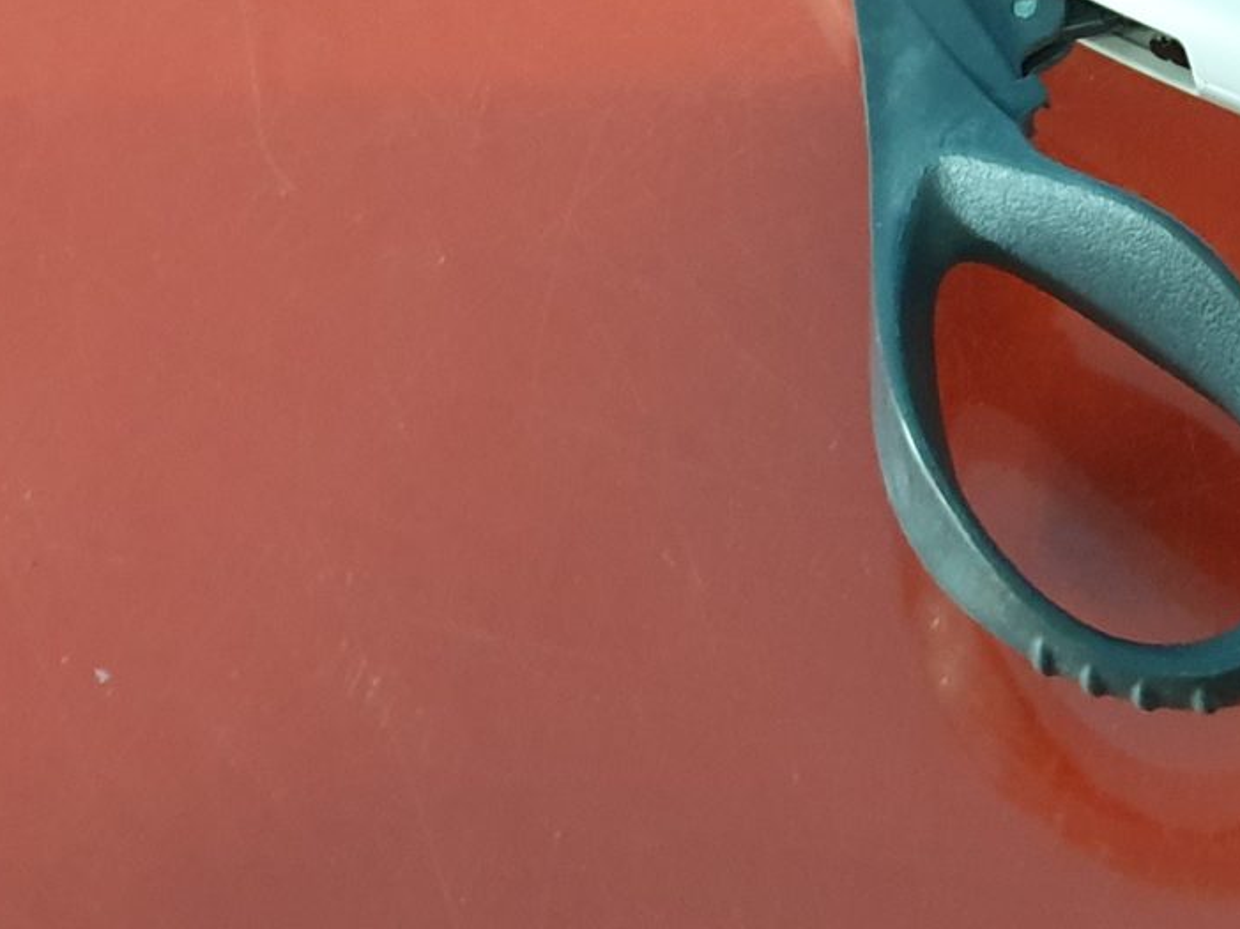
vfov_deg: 14.8
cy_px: -331
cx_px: 1449
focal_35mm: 95
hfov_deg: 19.6
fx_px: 3401
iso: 400
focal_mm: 4.3
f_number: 1.5
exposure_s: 1/50
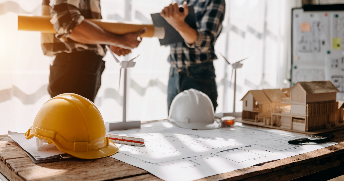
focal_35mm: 41
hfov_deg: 50.4
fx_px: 365
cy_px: 75
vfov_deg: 27.8
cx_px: 172
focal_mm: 38
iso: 125
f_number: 2.8
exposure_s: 1/1000
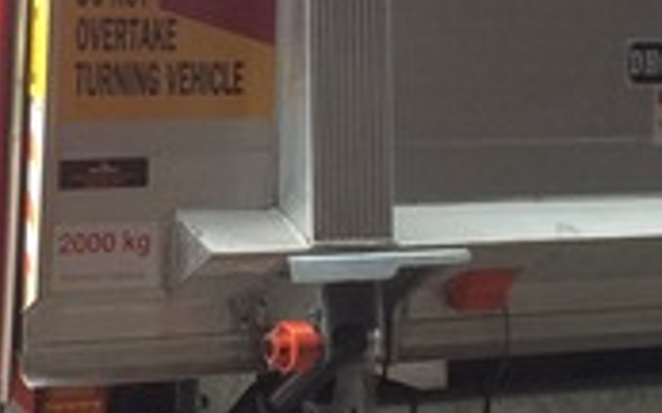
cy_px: -130
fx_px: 2561
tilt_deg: +0.1
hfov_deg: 14.7
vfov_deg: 9.1
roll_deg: -1.0
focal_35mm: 142
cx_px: 329
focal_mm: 4.15
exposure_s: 1/120
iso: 64
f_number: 2.2
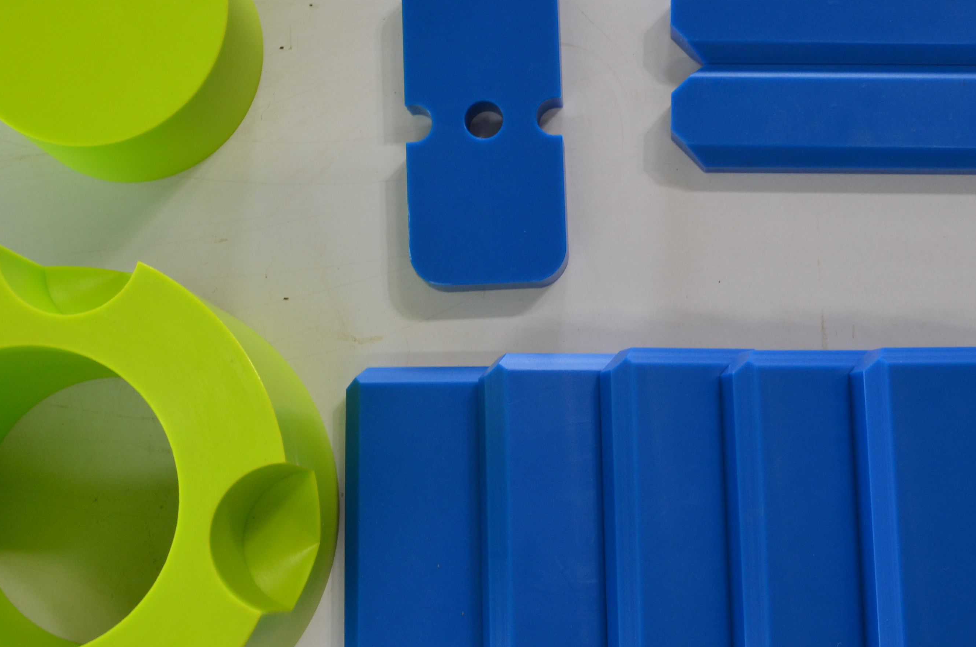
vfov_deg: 18.8
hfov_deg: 28.1
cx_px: 595
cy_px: 338
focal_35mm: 72
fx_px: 1948
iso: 400
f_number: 4.5
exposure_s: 1/80
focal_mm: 26
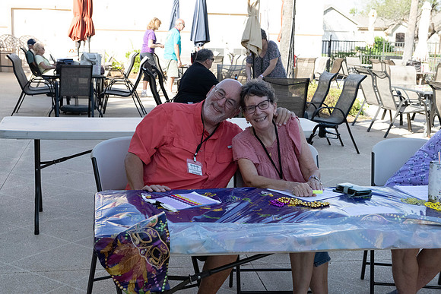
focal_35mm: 52
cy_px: 147
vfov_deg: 26.0
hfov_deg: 38.2
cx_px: 220
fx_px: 637
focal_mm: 52
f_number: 10
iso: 3600
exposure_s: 1/1600
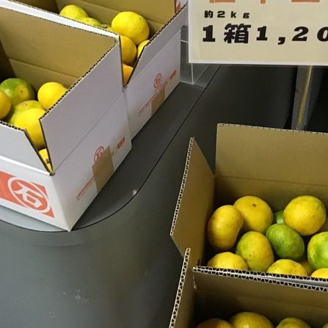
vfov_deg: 33.8
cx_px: 205
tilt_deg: -42.1
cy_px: 114
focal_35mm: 50
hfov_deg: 33.9
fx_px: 536
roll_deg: +0.4
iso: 200
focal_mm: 3.3
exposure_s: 1/30
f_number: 2.4
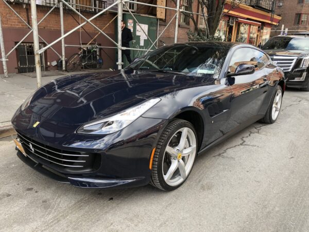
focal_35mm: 28
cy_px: 116
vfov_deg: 49.7
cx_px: 154
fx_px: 250
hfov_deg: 63.4
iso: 20
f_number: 1.8
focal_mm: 4
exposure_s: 1/127
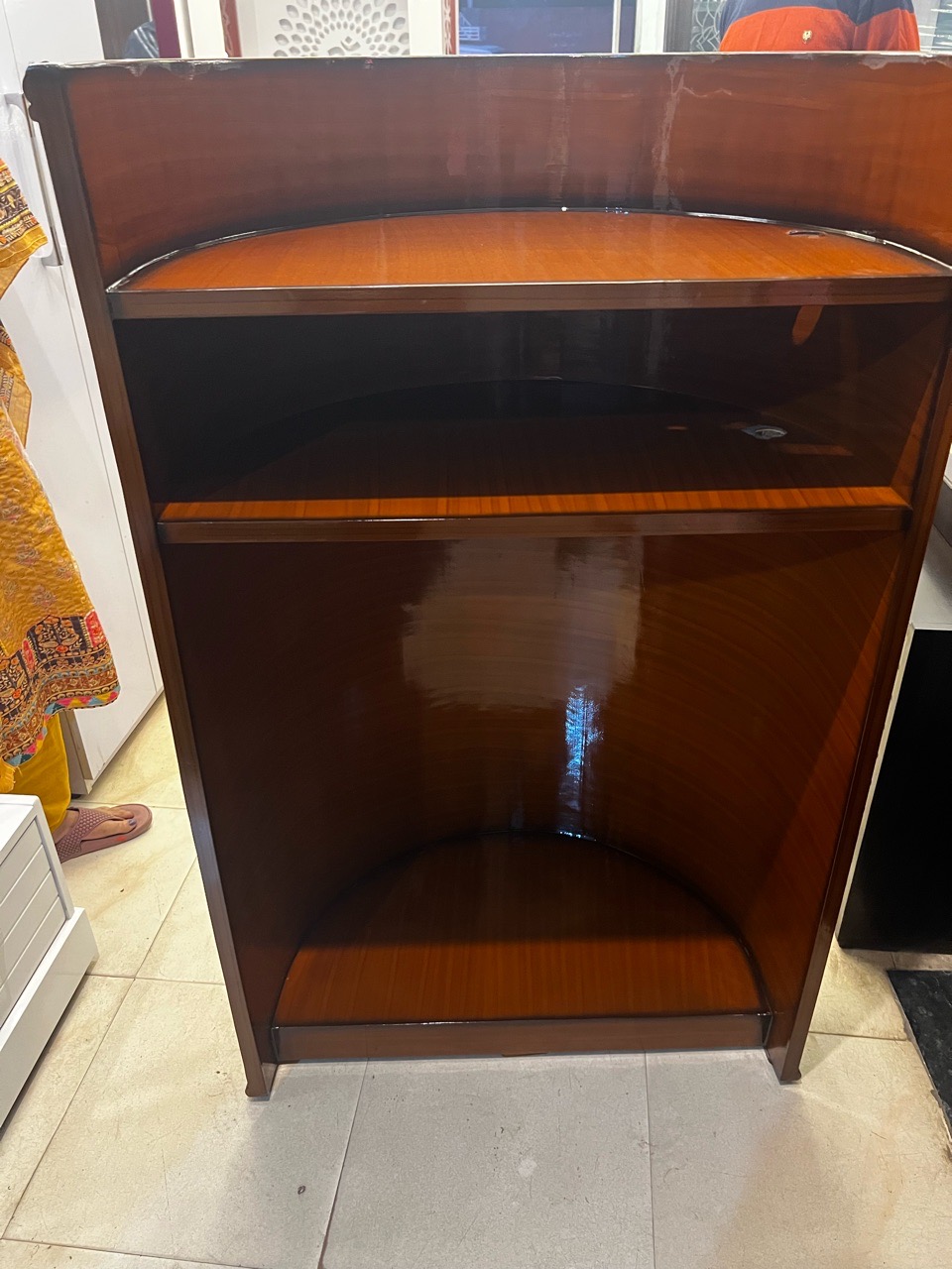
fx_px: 953
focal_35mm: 26
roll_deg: -0.3
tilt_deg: -31.5
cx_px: 476
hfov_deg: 53.1
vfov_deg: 67.3
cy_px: 634
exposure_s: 1/33
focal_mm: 5.7
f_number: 1.5
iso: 400
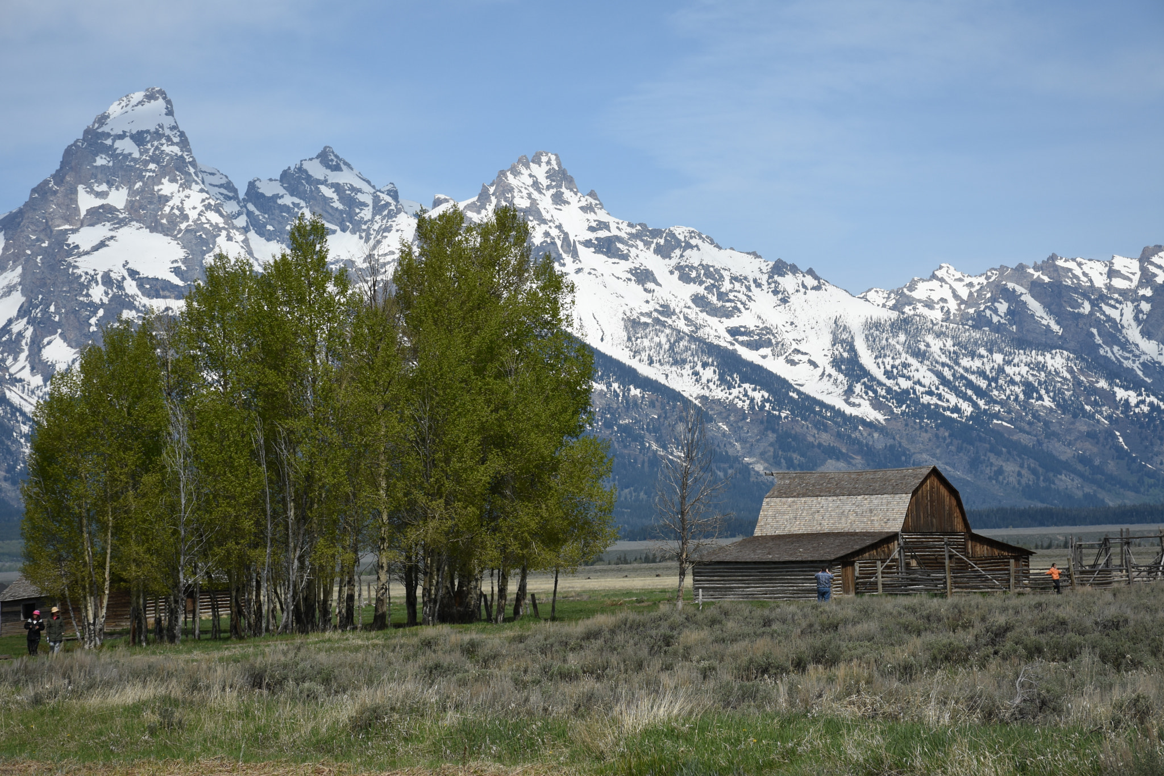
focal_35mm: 93
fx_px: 3007
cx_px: 582
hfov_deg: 21.9
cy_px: 388
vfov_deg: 14.7
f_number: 7.1
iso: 200
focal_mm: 62
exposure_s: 1/800
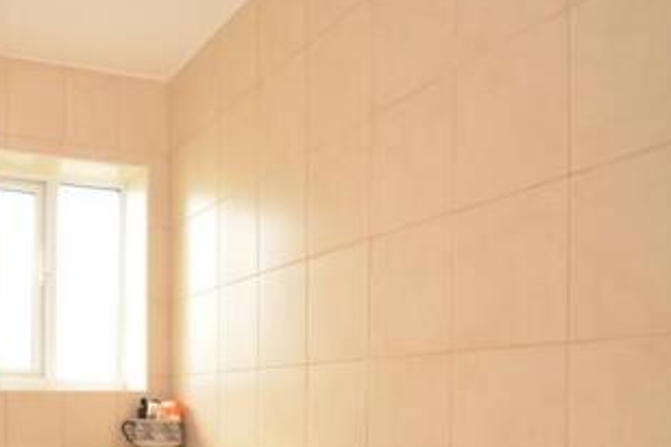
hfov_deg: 49.5
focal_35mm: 32
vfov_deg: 38.5
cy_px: 396
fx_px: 596
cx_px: 22
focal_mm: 10
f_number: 5.6
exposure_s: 1/13
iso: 400
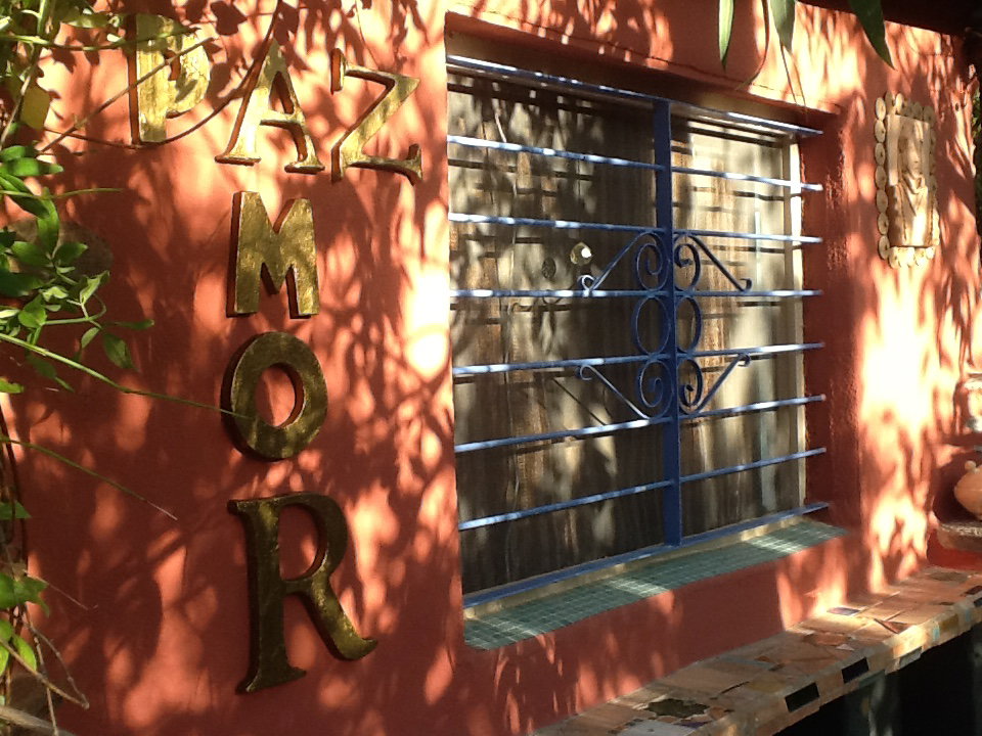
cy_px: 368
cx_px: 491
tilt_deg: -2.6
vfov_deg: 32.9
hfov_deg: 42.9
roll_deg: +4.1
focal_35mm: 44
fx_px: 1248
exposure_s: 1/177
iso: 40
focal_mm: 2.03
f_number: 2.4
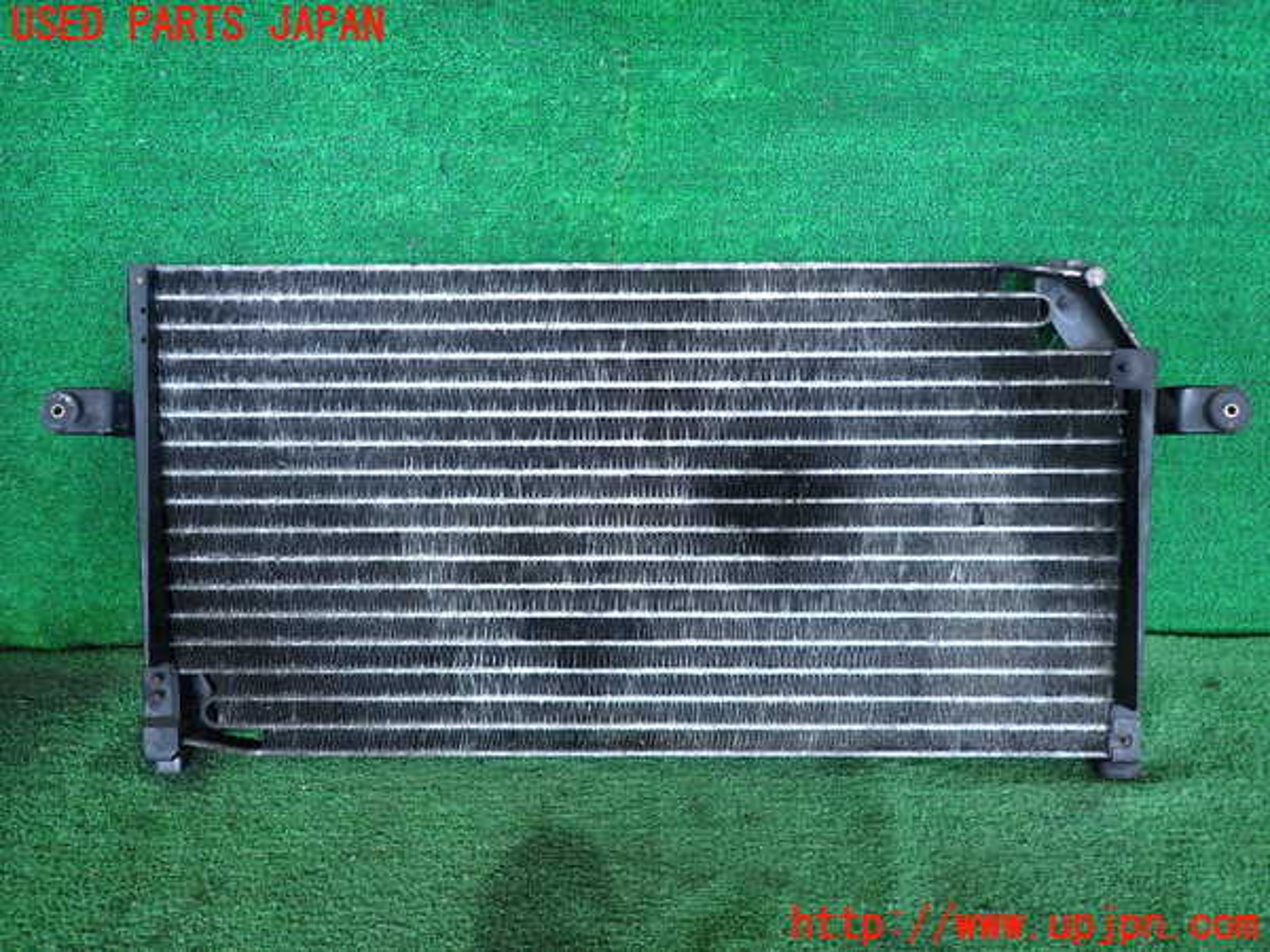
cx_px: 635
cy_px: 476
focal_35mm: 25
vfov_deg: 54.9
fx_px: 917
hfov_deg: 69.4
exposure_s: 1/125
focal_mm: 4.5
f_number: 2
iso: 160
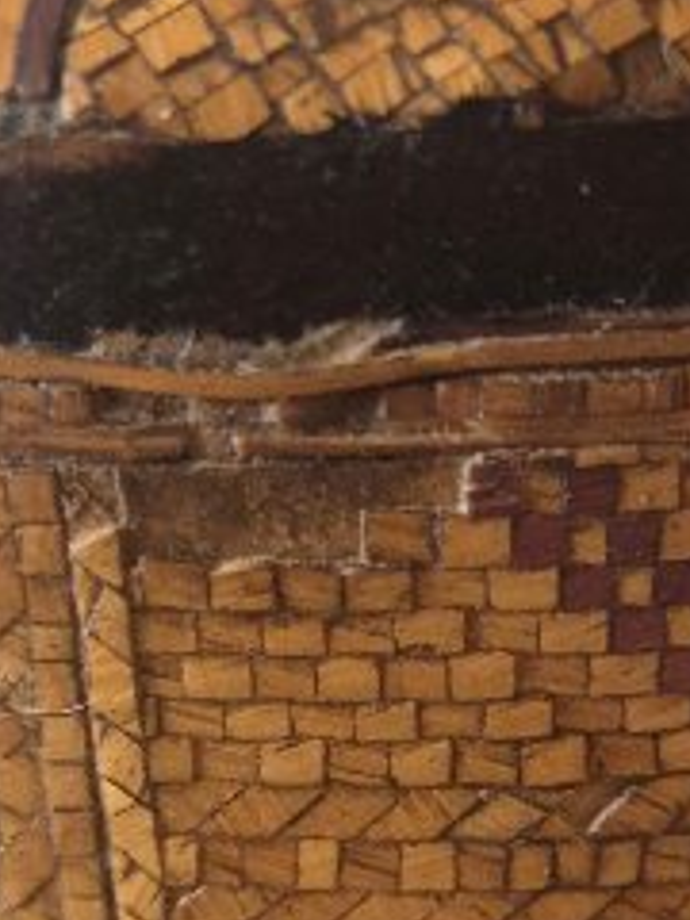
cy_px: 851
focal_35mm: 115
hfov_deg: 12.9
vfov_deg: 16.9
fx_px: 3056
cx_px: 307
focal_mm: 5.4
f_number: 1.8
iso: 640
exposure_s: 1/100
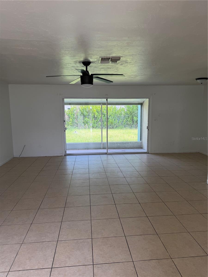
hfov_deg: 56.8
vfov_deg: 71.6
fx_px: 192
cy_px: 138
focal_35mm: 24
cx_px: 104
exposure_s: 1/152
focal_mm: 6.76
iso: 100
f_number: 1.78
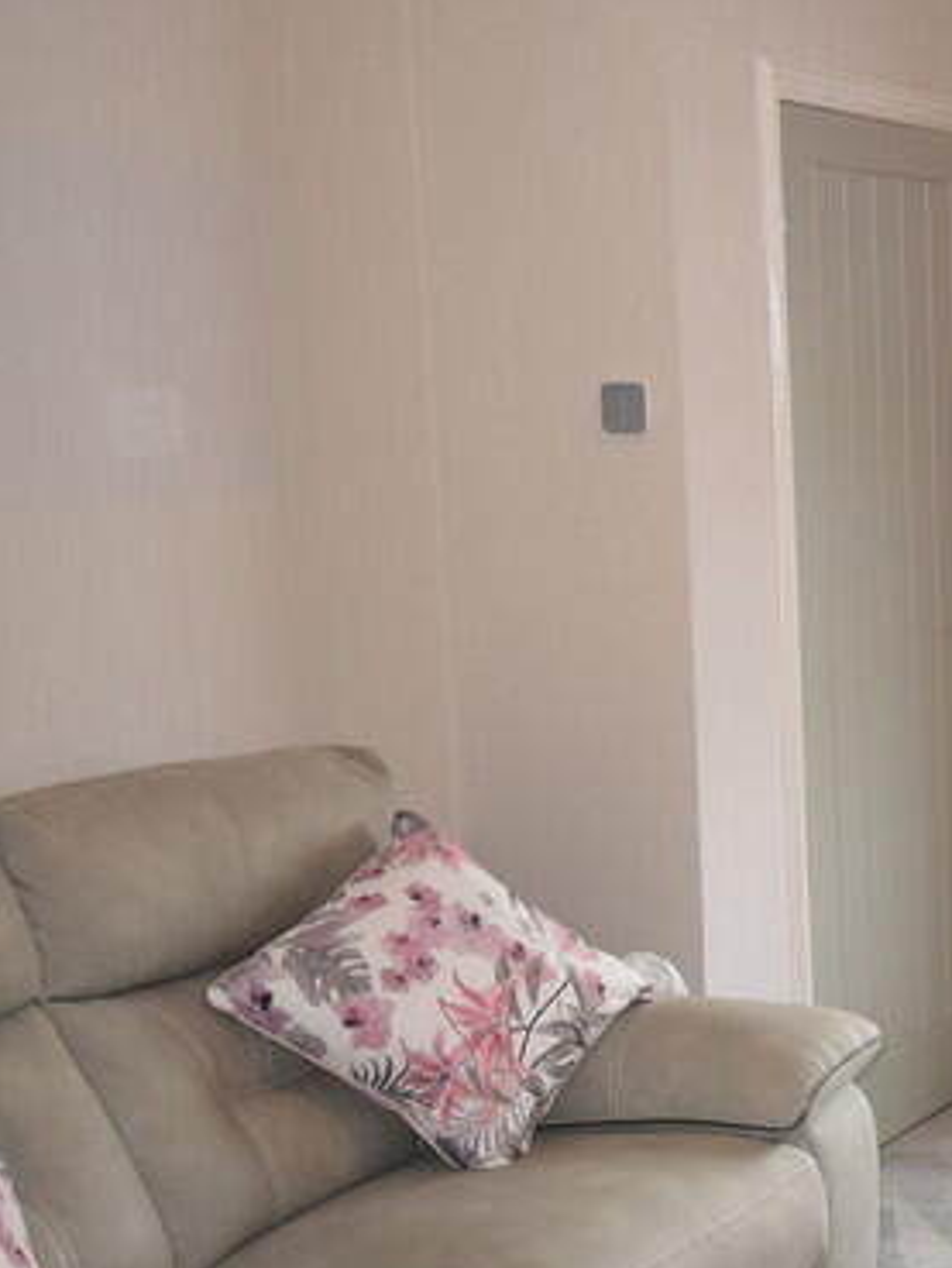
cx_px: 1316
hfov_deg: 20.5
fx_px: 2345
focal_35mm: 64
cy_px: 833
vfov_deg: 30.1
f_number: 5.6
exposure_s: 1/125
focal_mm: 16
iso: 640
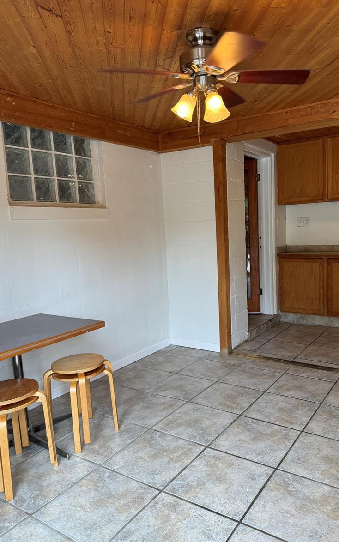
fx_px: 384
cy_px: 268
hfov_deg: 47.3
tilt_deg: -5.6
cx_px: 205
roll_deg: +1.9
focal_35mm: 26
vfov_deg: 70.4
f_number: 1.78
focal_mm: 6.76
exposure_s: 1/120
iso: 64
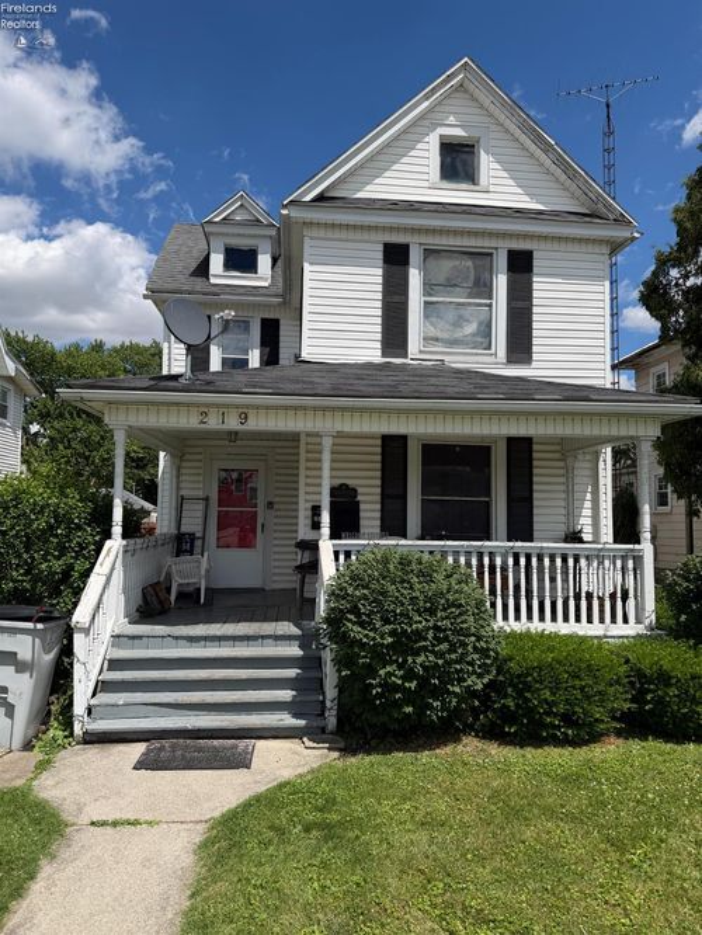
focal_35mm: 24
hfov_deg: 56.8
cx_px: 351
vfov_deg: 71.6
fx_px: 649
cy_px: 468
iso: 80
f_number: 1.78
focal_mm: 6.76
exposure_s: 1/6173
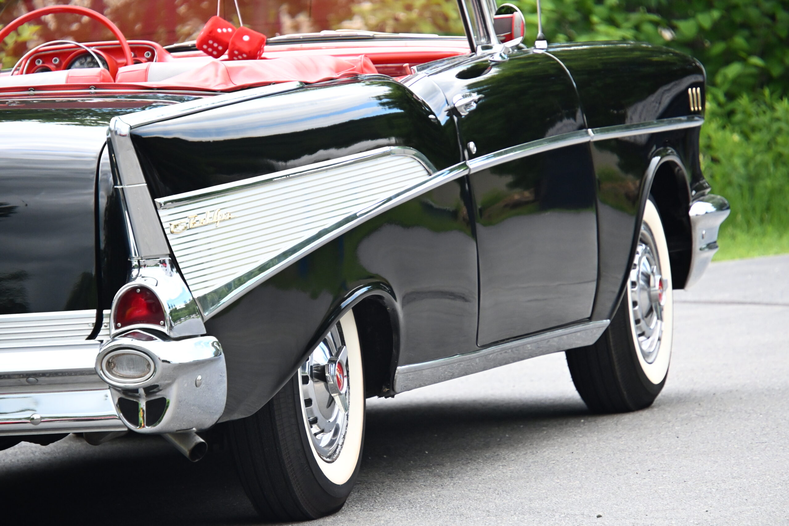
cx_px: 394
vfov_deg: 4.9
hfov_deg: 7.3
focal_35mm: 282
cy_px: 263
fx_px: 6180
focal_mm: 188
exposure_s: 1/125
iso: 1600
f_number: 6
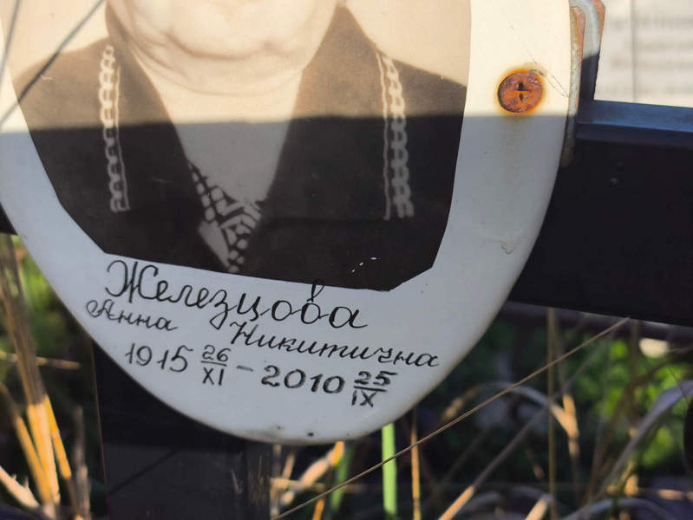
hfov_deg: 38.2
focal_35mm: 50
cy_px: 260
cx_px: 346
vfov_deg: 29.1
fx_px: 1001
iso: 50
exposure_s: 1/1410
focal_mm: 4.71
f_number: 1.7
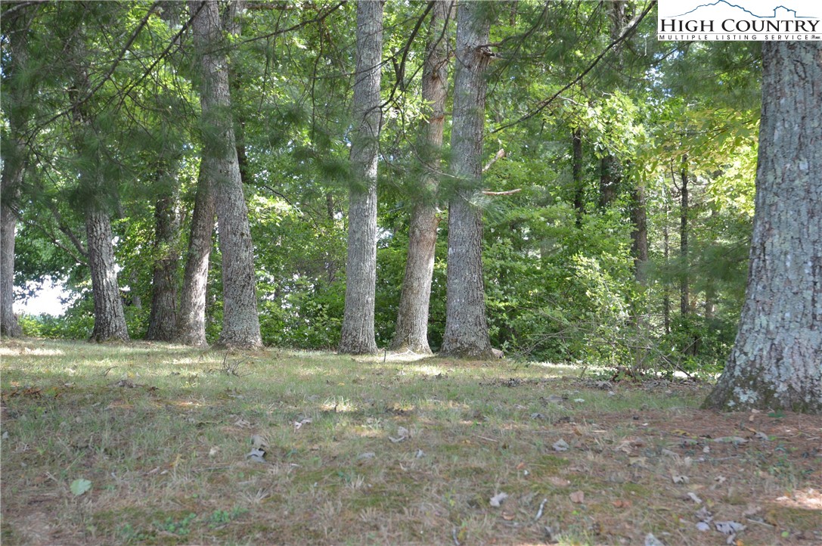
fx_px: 1197
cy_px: 273
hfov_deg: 37.9
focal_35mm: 52
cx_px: 411
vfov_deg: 25.7
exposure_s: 1/80
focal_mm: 35
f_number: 4.5
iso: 400
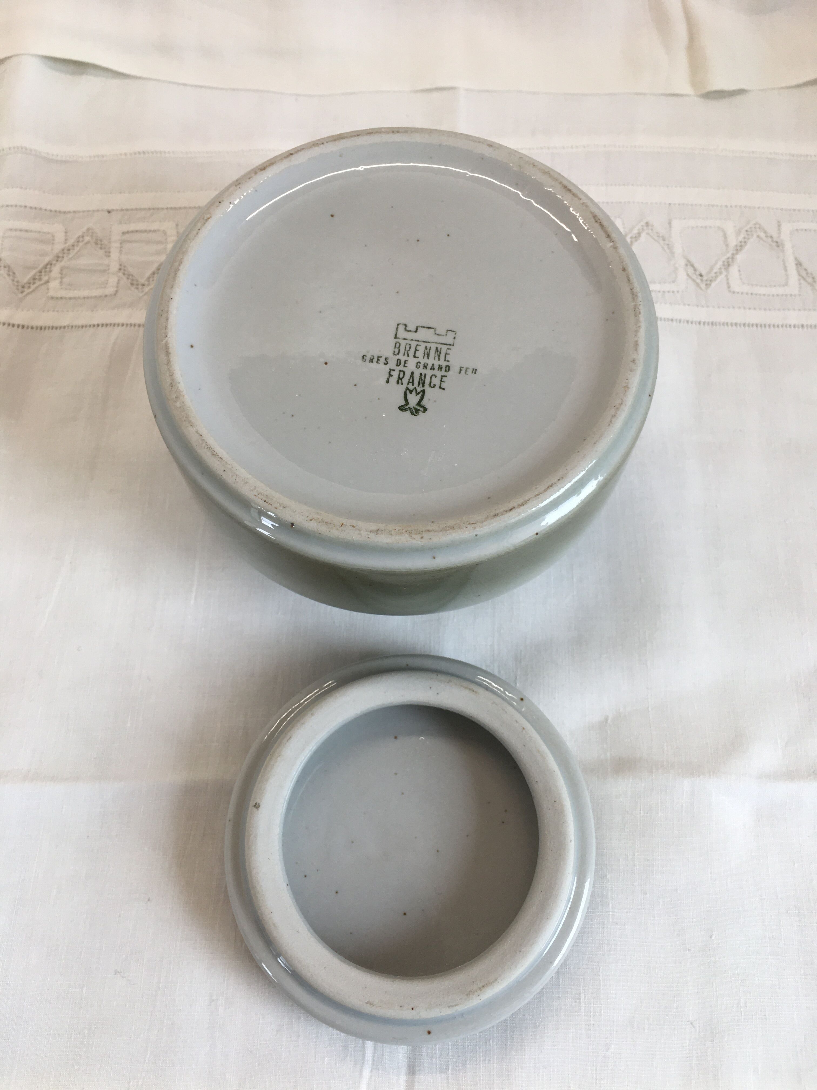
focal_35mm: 29
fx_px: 913
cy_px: 545
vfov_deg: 61.7
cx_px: 408
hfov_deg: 48.2
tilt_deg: -68.6
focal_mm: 4.15
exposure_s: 1/100
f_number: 2.2
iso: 40
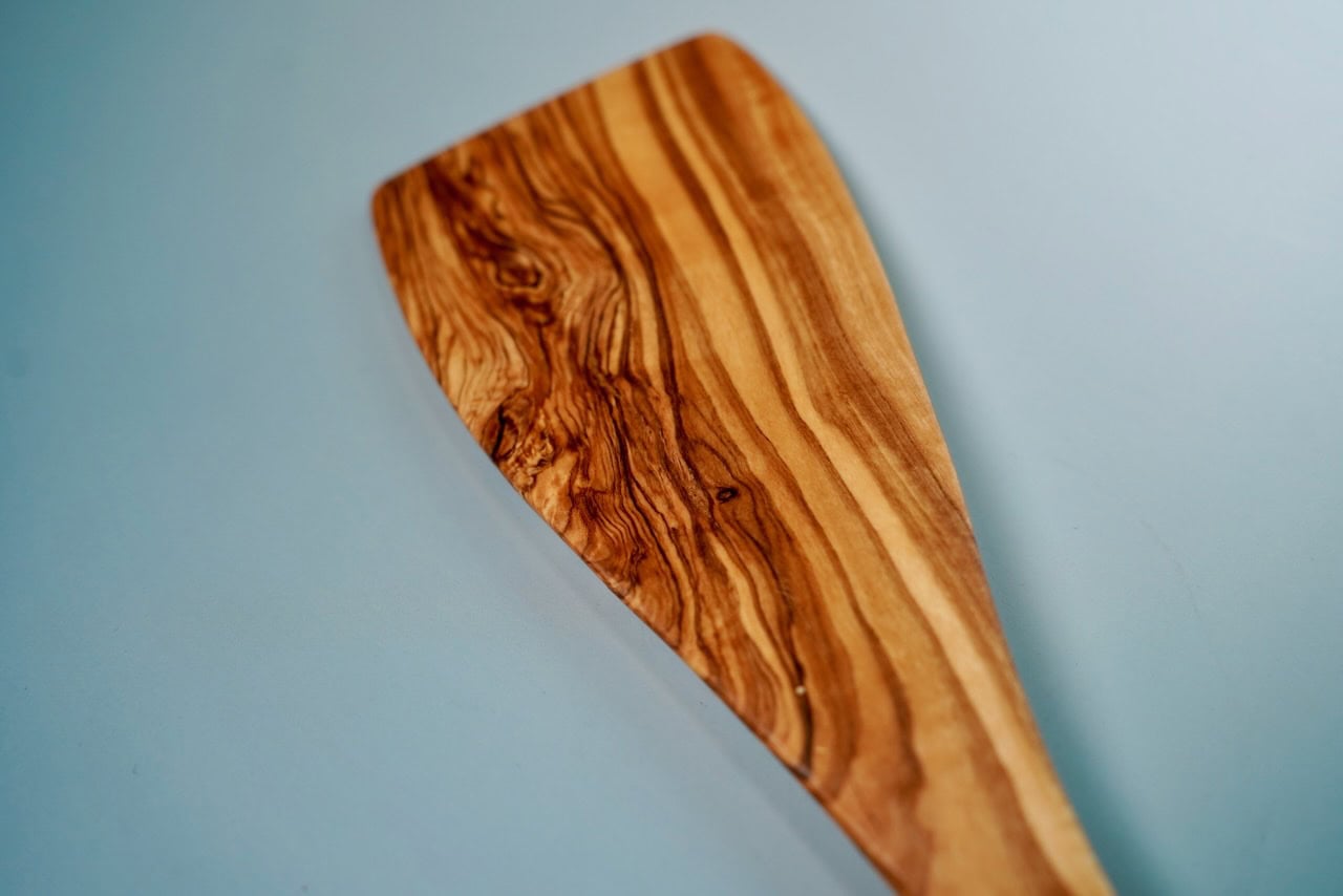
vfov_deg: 35.1
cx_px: 672
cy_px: 448
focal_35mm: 38
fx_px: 1418
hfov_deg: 50.7
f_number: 4
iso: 400
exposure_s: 1/160
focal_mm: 38
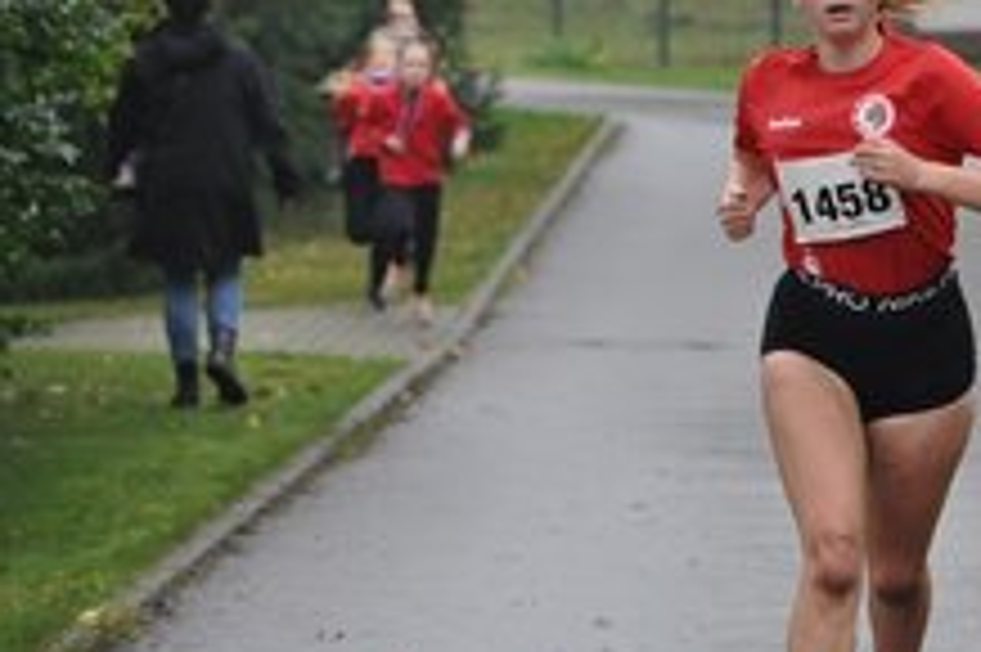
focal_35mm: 427
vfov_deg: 3.2
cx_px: 891
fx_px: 11624
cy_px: 306
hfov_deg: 4.8
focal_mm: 155
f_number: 5
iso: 800
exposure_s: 1/1000
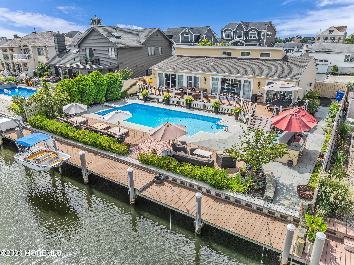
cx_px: 177
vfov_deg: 56.8
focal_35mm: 24
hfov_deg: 71.6
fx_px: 245
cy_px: 132
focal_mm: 12.29
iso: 130
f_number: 2.8
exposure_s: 1/2500
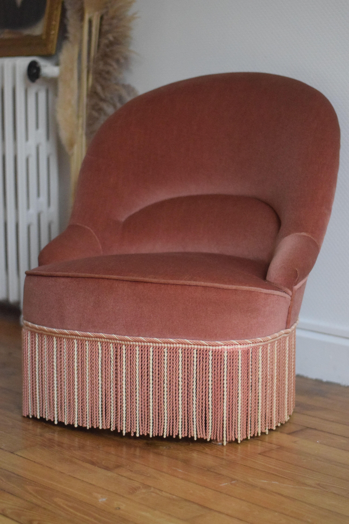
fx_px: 1090
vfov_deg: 27.0
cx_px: 174
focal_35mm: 75
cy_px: 262
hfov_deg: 18.2
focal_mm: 50
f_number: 1.8
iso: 6400
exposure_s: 1/500
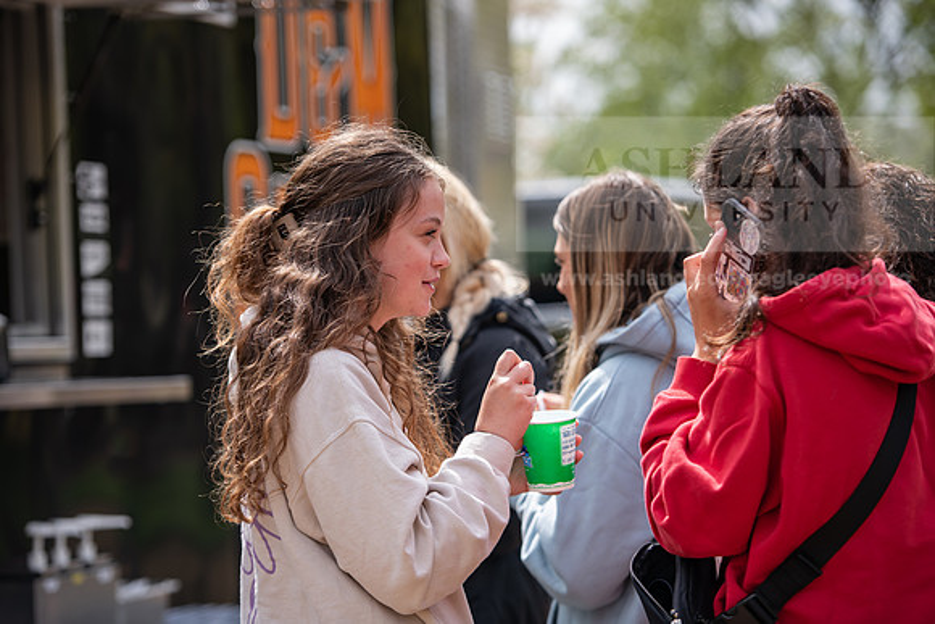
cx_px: 468
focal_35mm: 122
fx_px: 3169
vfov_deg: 11.2
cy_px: 312
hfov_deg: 16.8
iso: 64
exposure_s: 1/500
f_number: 3.2
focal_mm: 122
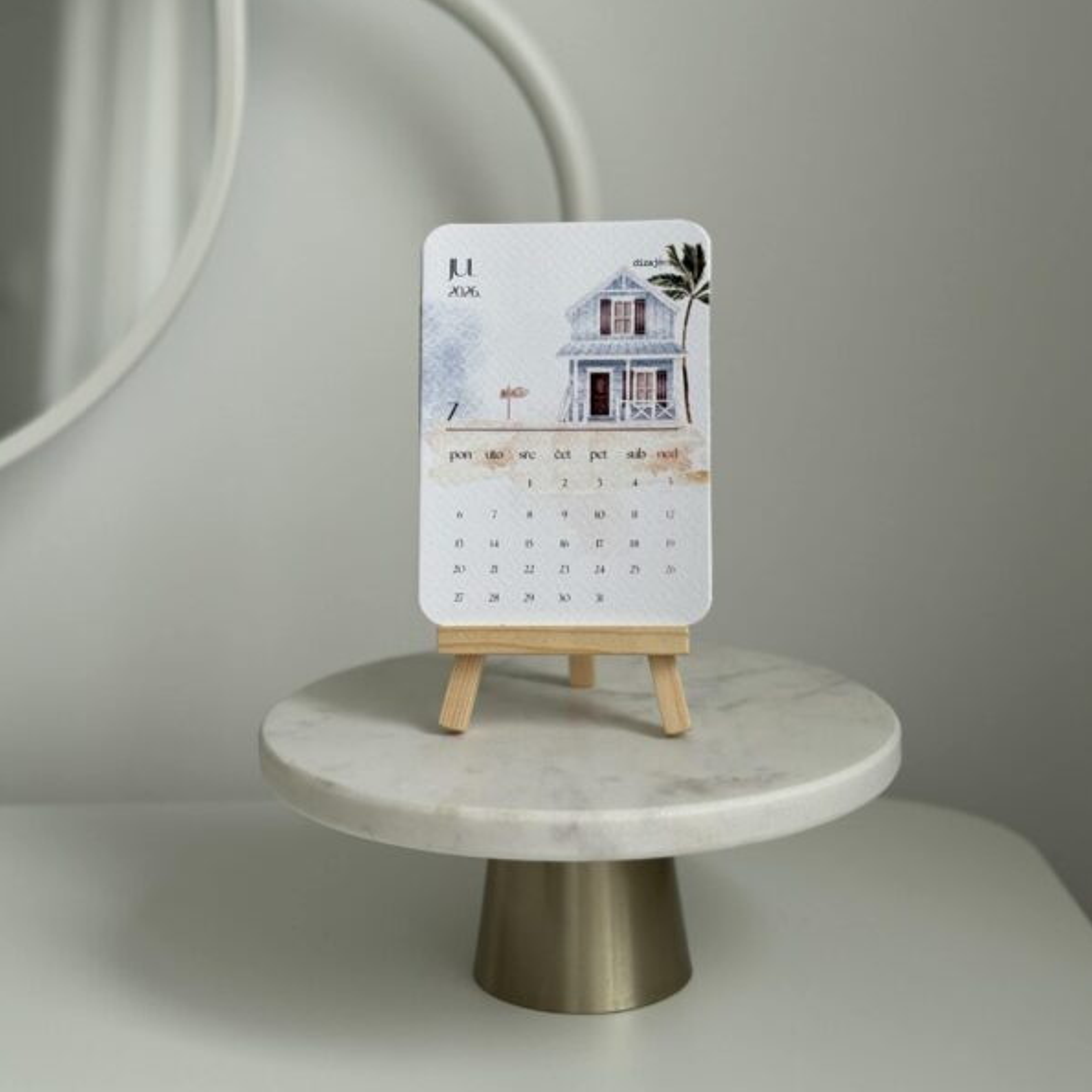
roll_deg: +0.1
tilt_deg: -5.7
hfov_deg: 30.0
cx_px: 549
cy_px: 374
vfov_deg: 29.9
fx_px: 2034
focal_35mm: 57
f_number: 1.78
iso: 100
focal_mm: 6.76
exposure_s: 1/95
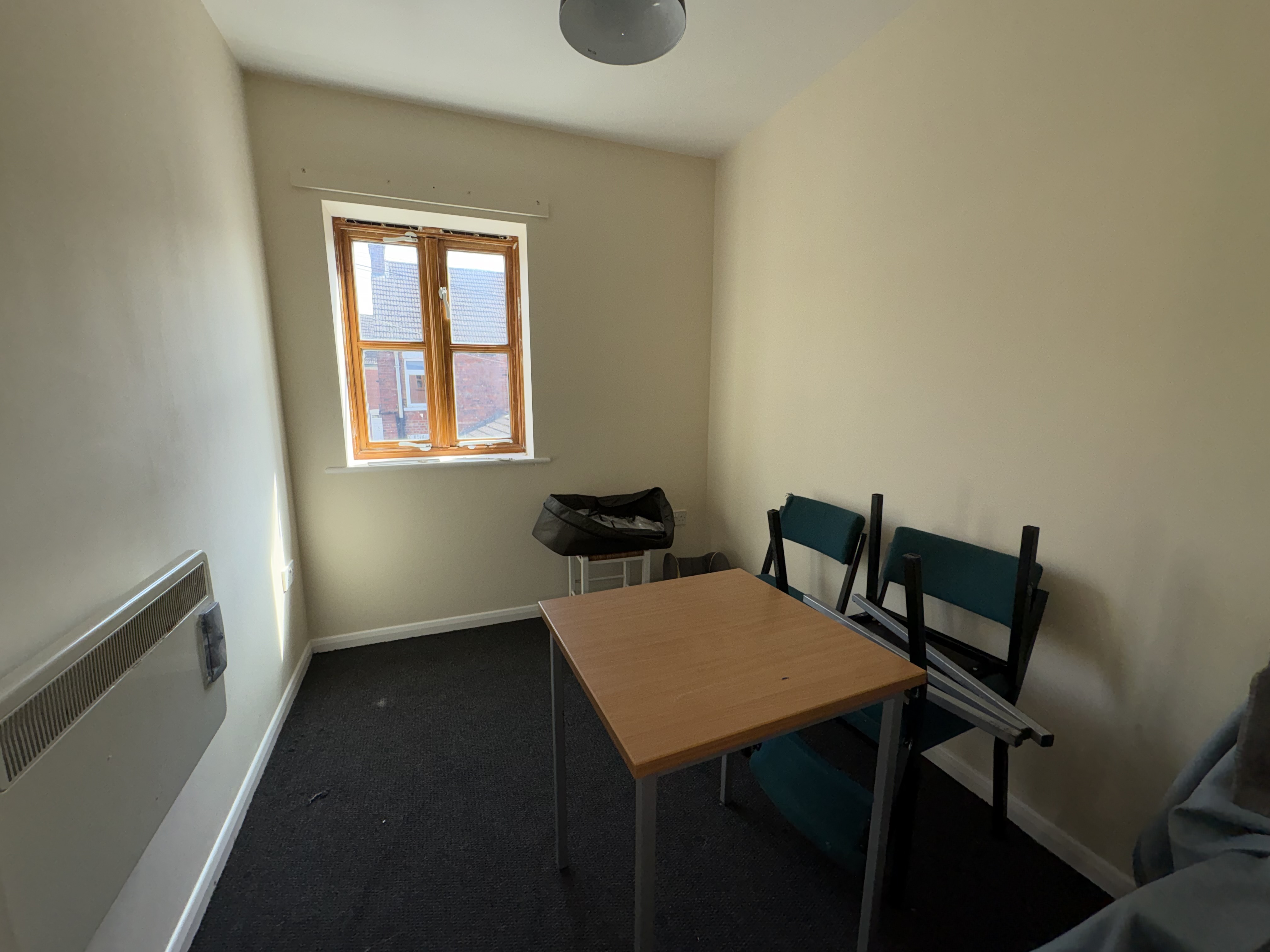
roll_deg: +0.2
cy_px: 476
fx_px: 514
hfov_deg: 102.1
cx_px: 635
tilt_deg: -9.6
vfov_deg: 85.7
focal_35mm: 14
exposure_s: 1/219
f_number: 2.2
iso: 32
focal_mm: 2.22
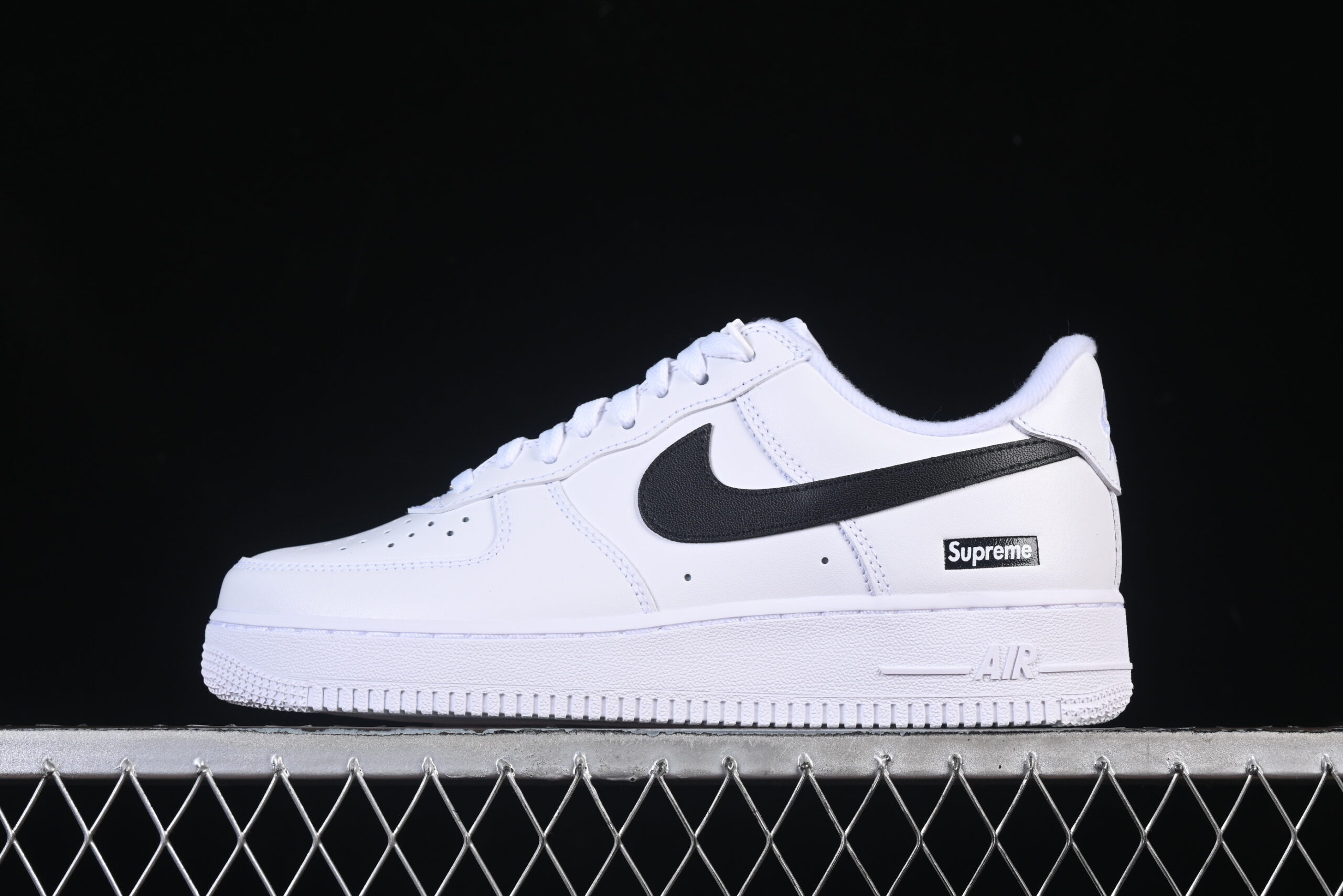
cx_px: 672
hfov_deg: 27.0
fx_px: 2798
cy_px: 448
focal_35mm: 75
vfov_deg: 18.2
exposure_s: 1/100
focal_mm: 50
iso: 160
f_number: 8
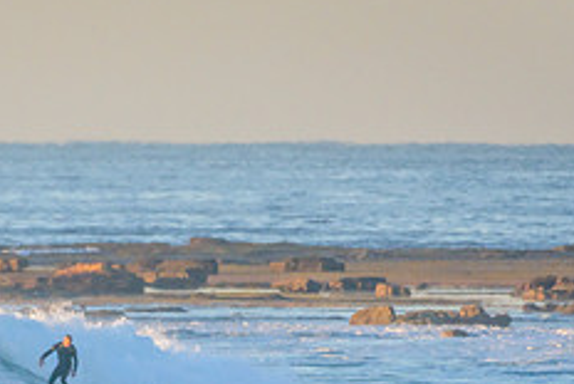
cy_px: 405
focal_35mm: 1935
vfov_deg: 0.7
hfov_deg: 1.1
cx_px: 116
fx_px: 30871
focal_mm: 500
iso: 720
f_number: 5.6
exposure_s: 1/1250
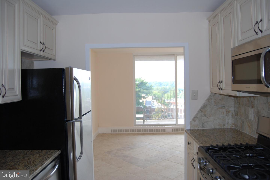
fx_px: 203
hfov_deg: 67.3
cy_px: 90
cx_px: 135
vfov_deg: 48.0
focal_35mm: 27
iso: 200
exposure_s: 1/60
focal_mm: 18
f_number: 3.5
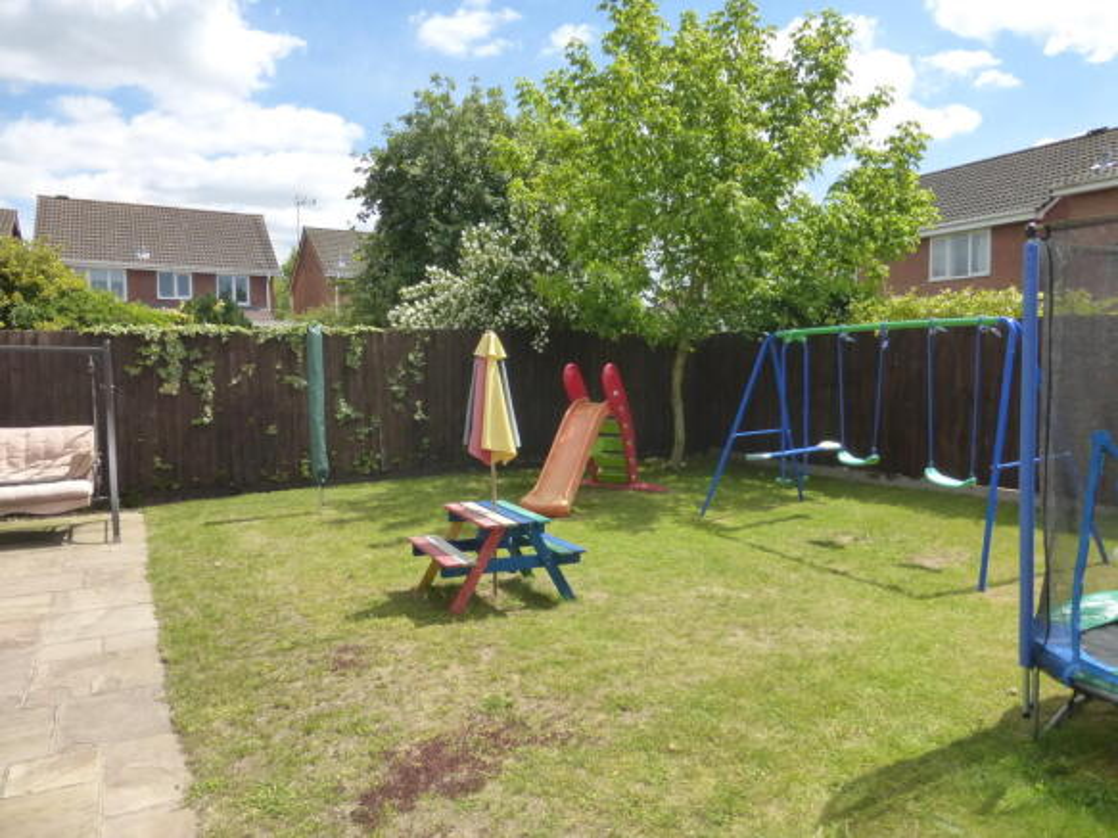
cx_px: 559
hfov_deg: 71.6
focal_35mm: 24
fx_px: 775
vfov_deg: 56.8
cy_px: 419
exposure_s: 1/640
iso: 100
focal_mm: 4.3
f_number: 4
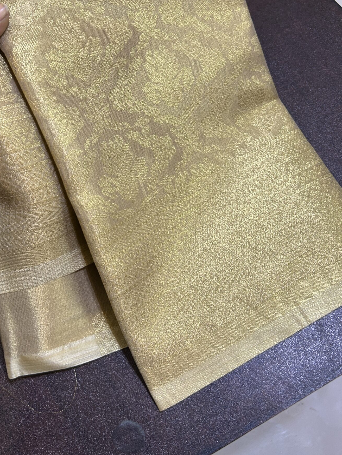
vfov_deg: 47.8
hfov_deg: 37.0
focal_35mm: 38
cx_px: 92
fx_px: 501
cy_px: 136
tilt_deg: -60.7
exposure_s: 1/50
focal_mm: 5.7
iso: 100
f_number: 1.5
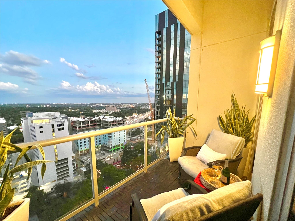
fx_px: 111
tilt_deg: -3.8
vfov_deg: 89.9
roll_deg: +0.0
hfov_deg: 106.2
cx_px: 148
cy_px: 110
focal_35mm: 13
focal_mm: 1.57
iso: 800
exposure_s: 1/60
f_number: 1.8
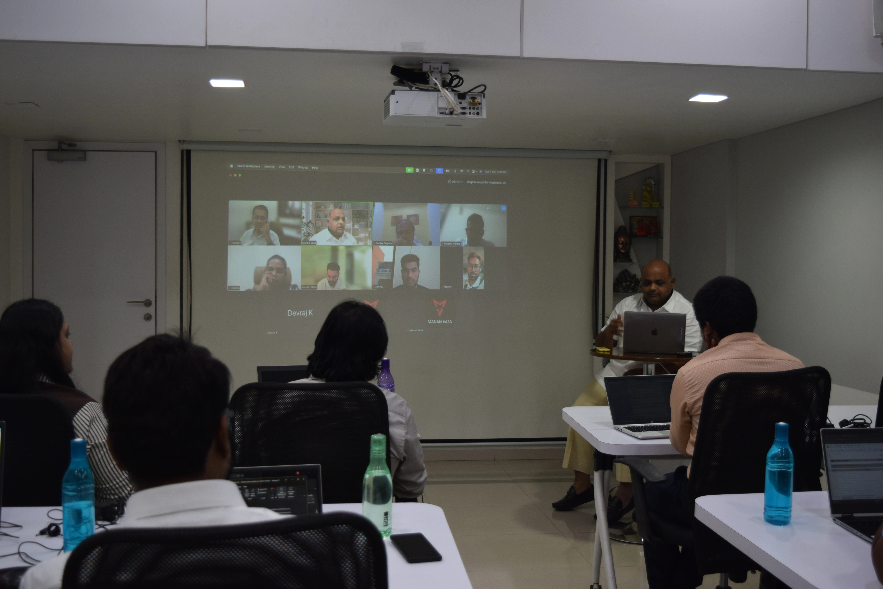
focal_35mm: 44
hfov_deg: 45.0
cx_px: 442
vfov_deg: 30.8
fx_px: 1067
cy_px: 294
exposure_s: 1/60
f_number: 4.2
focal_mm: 29
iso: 400
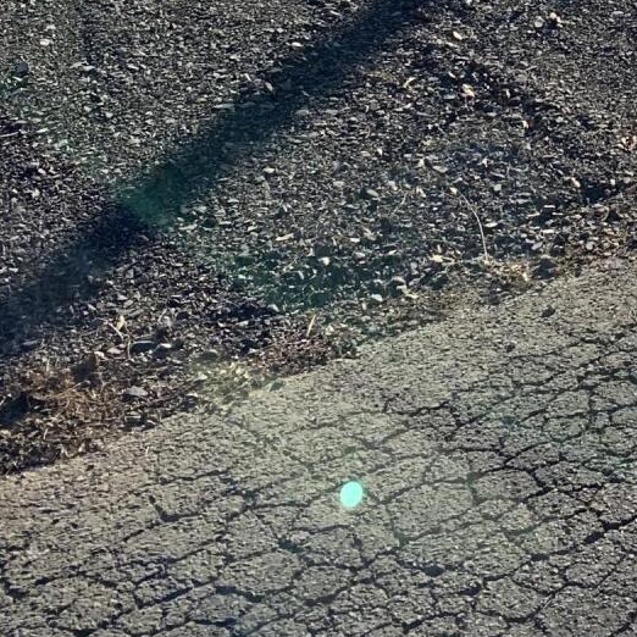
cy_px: -476
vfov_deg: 16.7
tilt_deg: -10.4
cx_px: 848
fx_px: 1832
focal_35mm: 88
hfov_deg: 18.3
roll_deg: +5.0
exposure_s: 1/2915
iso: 25
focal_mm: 4.25
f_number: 1.8
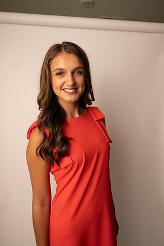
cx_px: 83
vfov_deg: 69.3
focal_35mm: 26
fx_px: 178
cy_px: 128
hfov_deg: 49.6
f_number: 3.2
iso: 100
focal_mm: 24
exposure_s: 1/160
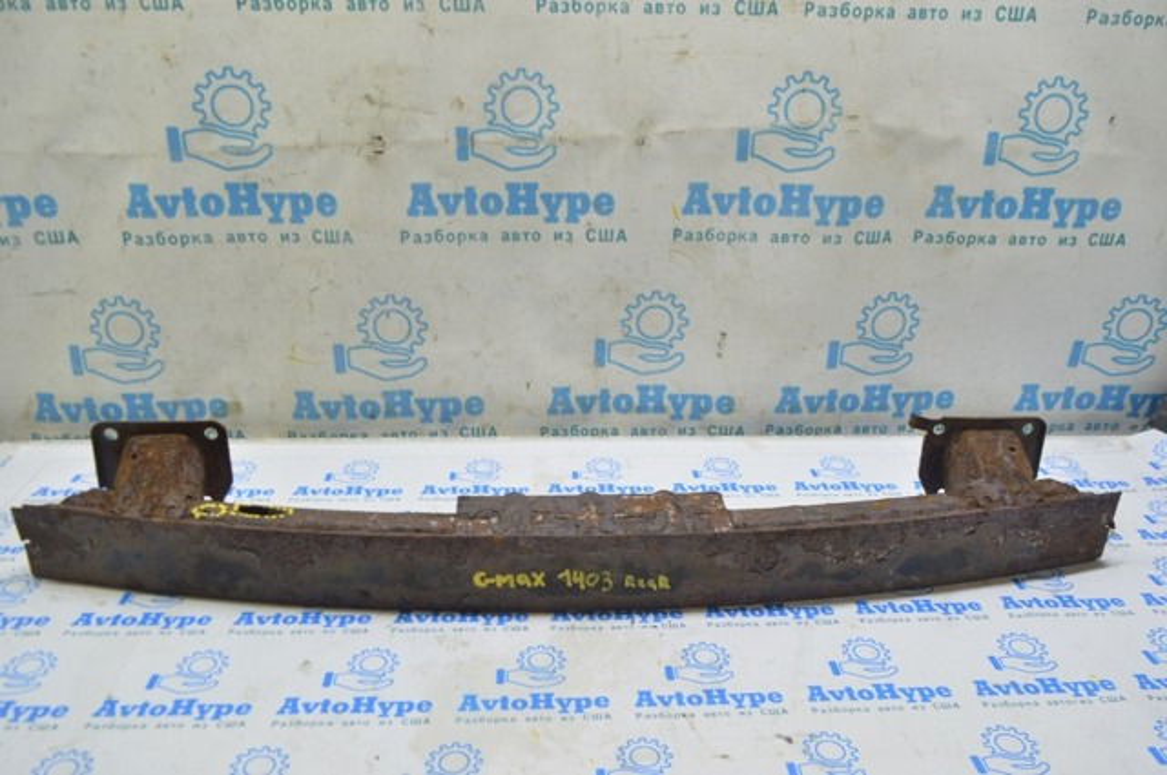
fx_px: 971
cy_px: 388
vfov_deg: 43.5
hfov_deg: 62.0
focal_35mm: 30
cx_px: 584
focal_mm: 20
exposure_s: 1/20
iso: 400
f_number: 5.6
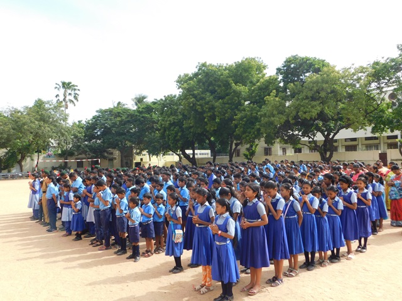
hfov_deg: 63.4
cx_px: 201
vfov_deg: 49.7
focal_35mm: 28
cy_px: 150
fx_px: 325
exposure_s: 1/640
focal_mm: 4.9
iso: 125
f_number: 3.2
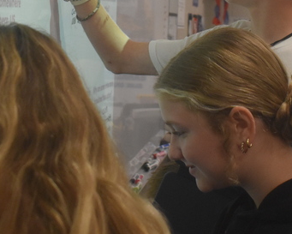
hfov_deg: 20.6
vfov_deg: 16.4
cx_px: 175
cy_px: 54
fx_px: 804
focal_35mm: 93
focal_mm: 22
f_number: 3.8
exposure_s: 1/500
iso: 2000
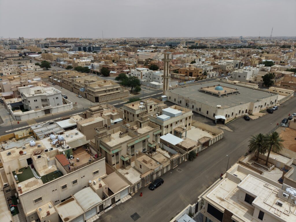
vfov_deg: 56.8
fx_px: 205
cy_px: 111
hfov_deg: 71.6
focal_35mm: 24
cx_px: 148
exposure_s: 1/6400
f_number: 1.8
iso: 100
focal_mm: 8.67
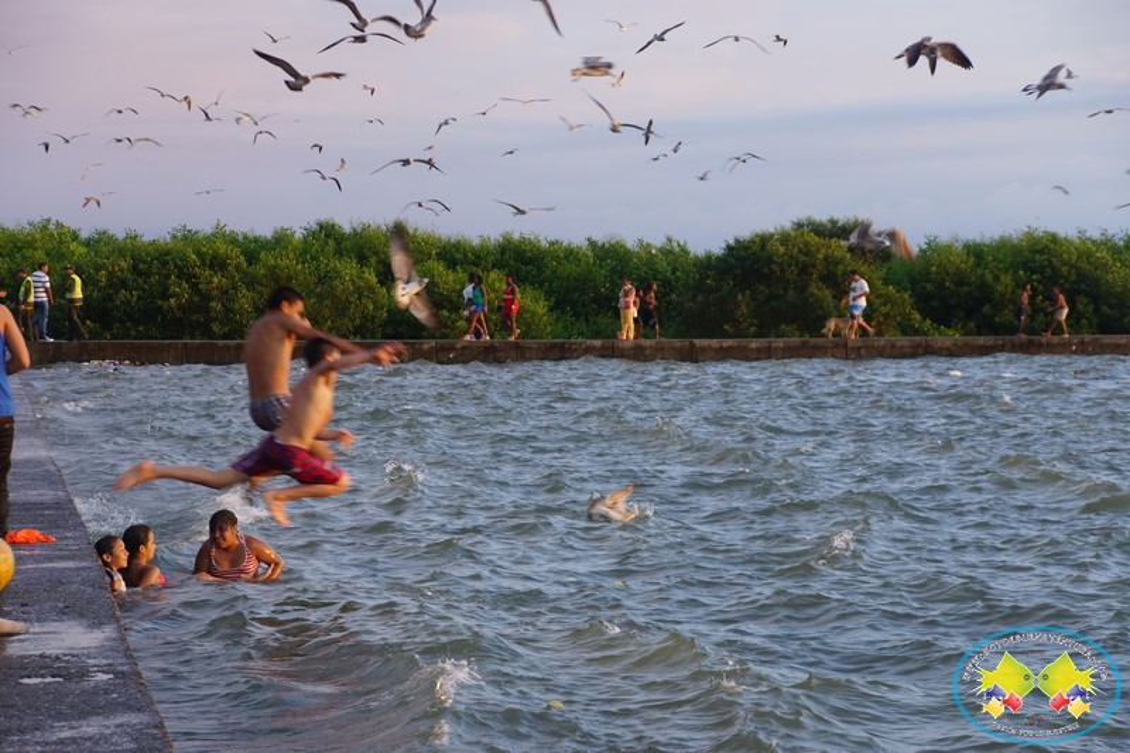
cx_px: 565
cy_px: 376
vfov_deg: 12.2
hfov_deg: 18.2
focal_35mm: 112
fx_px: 3530
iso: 200
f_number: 6.3
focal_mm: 75
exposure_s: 1/80
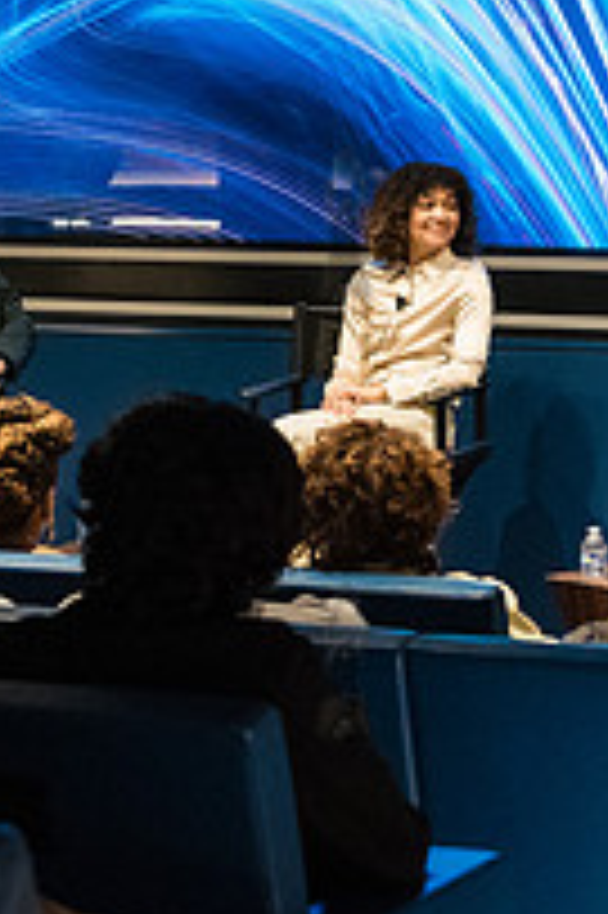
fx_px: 3781
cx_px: 342
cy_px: 223
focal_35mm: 149
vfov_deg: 13.7
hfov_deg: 9.2
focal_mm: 52
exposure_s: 1/200
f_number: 3.5
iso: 6400
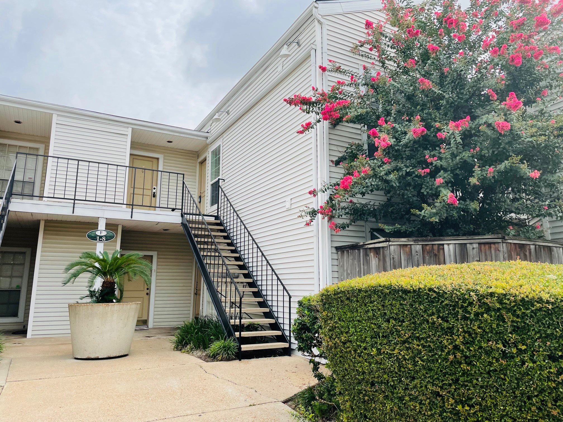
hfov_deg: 67.3
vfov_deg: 53.1
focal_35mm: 26
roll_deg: +0.7
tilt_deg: +10.9
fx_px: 423
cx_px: 282
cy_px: 211
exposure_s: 1/1887
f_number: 1.6
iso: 32
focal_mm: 4.2
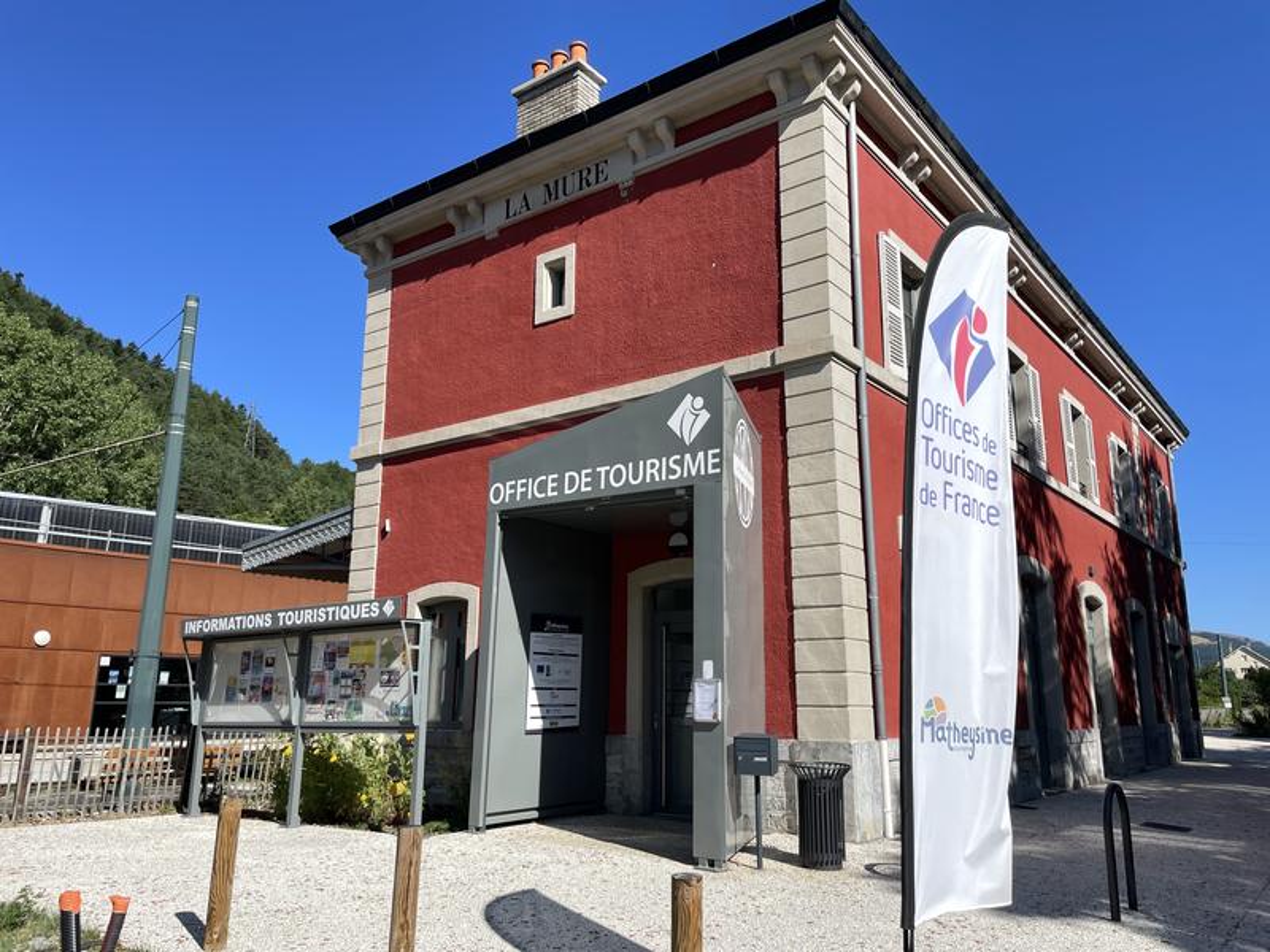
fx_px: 954
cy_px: 476
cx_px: 635
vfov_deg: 53.1
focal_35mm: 26
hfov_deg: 67.3
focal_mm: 4.2
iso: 32
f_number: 1.6
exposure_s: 1/3509
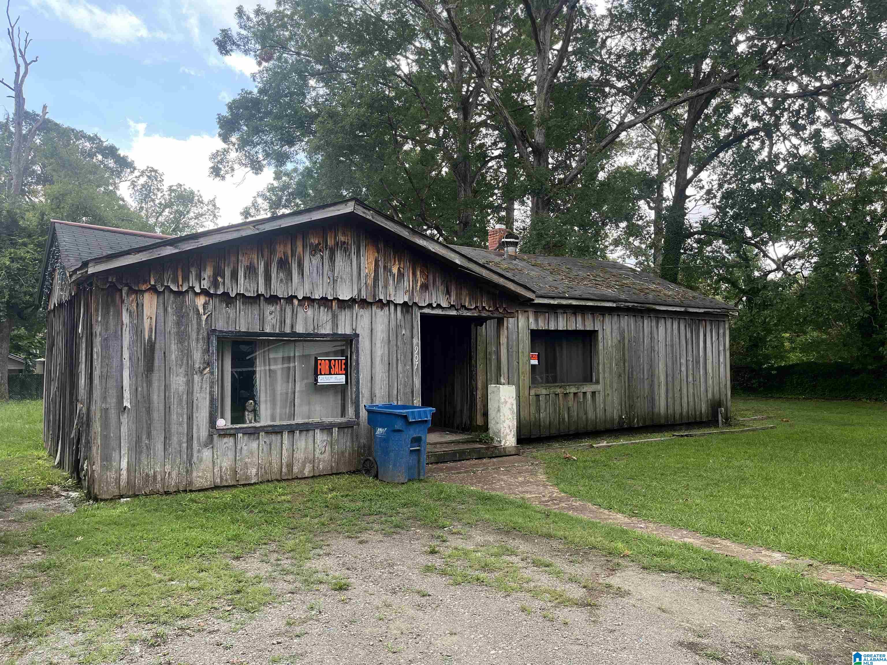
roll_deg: +0.3
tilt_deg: +1.2
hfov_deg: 67.3
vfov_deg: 53.1
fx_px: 666
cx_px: 444
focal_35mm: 26
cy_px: 332
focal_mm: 5.1
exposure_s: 1/373
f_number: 1.6
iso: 50
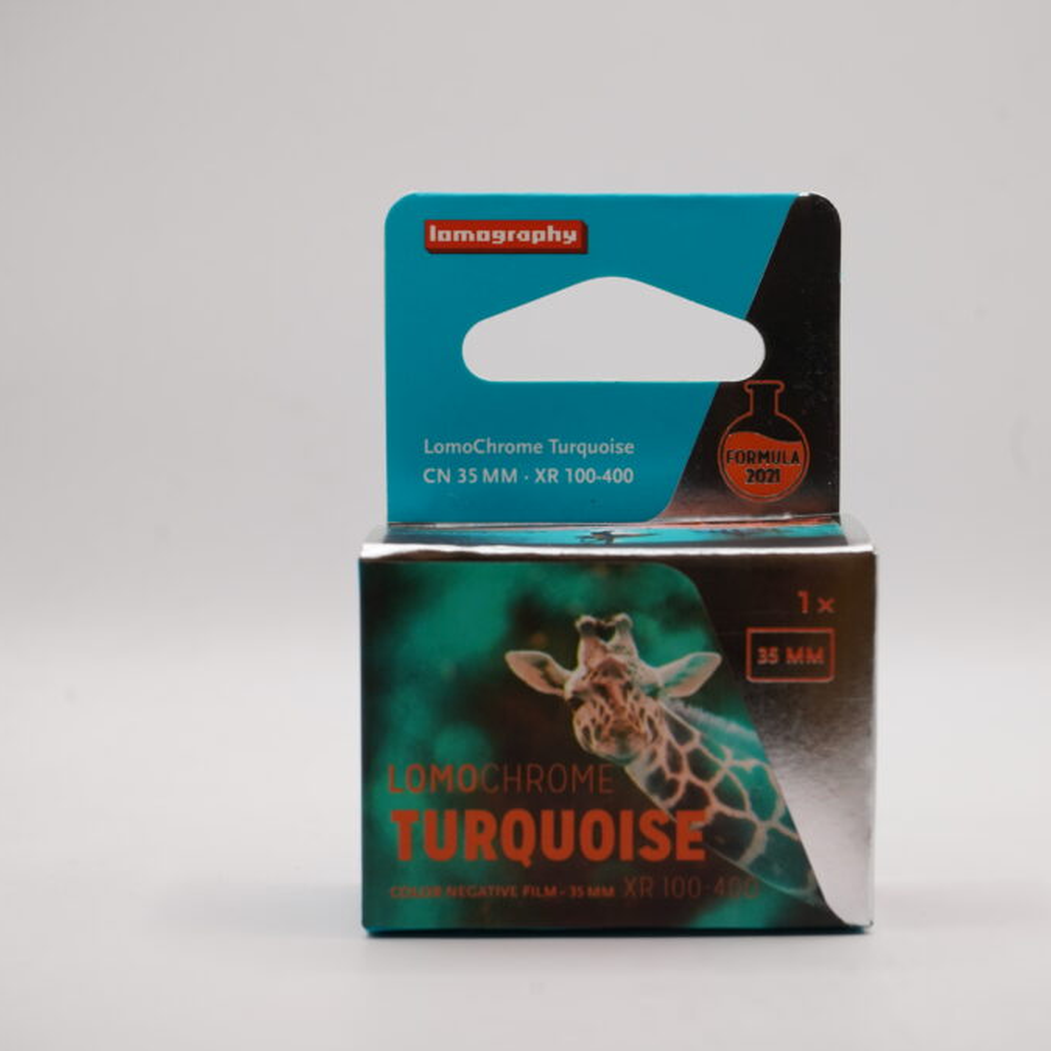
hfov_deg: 19.5
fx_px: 3057
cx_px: 590
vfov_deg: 19.5
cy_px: 530
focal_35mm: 89
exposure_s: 1/200
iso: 640
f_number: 9
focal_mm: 69
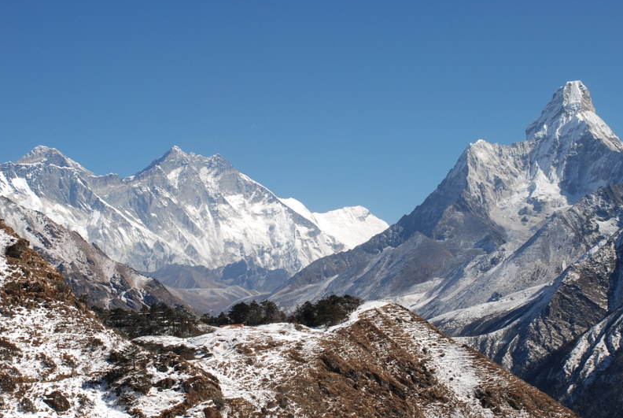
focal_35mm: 75
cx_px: 297
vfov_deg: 18.3
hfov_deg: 26.9
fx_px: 1300
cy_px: 215
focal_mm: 44
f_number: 9
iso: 100
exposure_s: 1/250
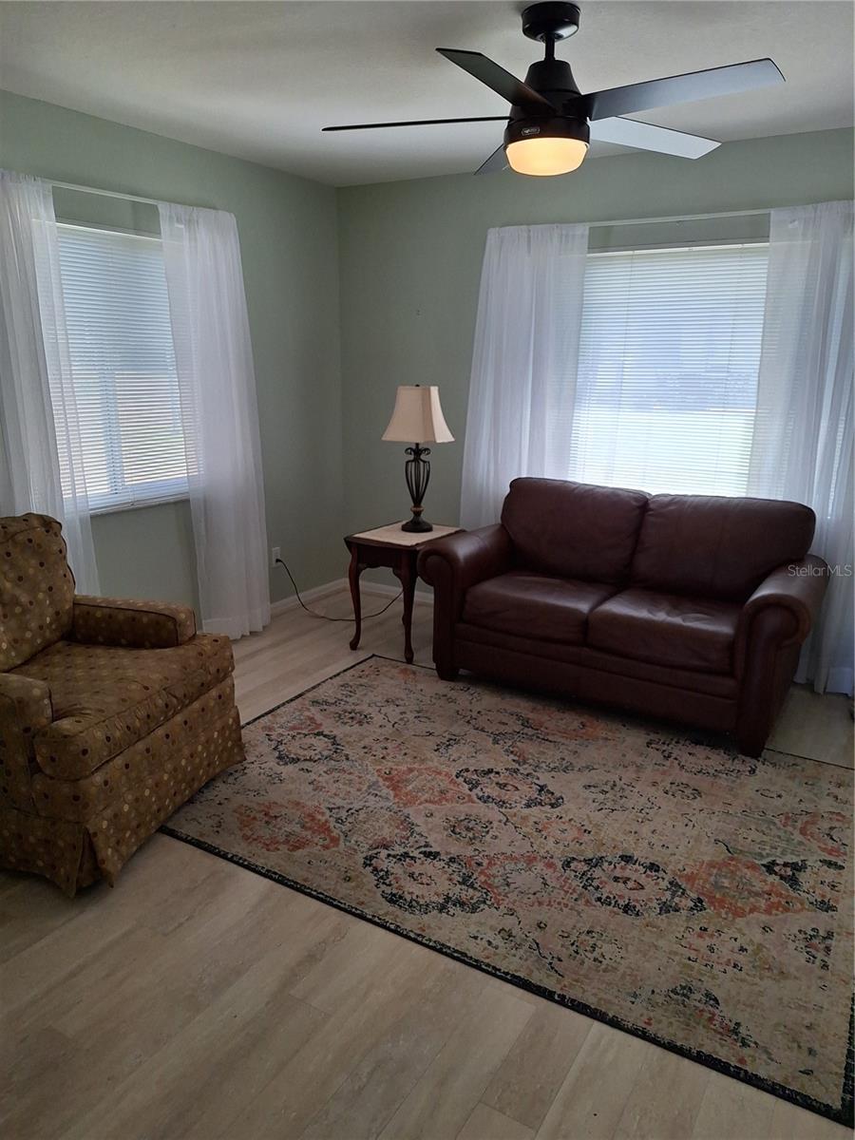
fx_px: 757
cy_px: 570
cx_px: 428
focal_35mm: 23
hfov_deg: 58.9
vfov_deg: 73.9
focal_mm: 5.54
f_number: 1.8
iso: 40
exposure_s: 1/245
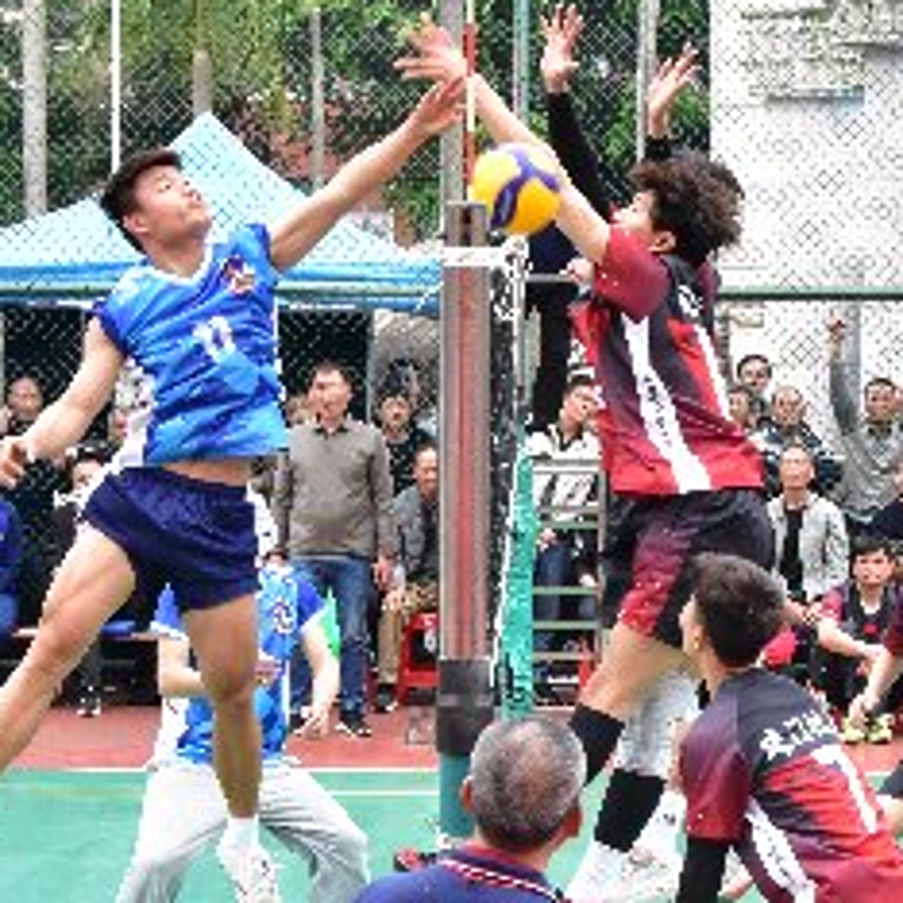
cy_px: 540
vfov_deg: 12.6
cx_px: 498
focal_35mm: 139
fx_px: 4102
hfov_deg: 12.6
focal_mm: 34
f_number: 9.5
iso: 1600
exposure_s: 1/350
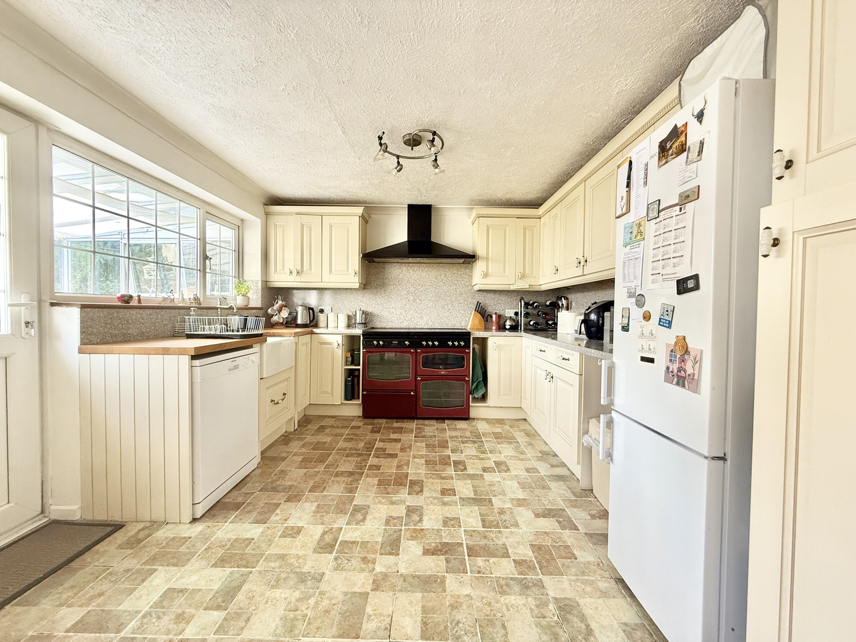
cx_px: 428
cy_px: 321
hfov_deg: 102.1
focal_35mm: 14
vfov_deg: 85.7
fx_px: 346
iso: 200
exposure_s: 1/99
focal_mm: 2.22
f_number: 2.2
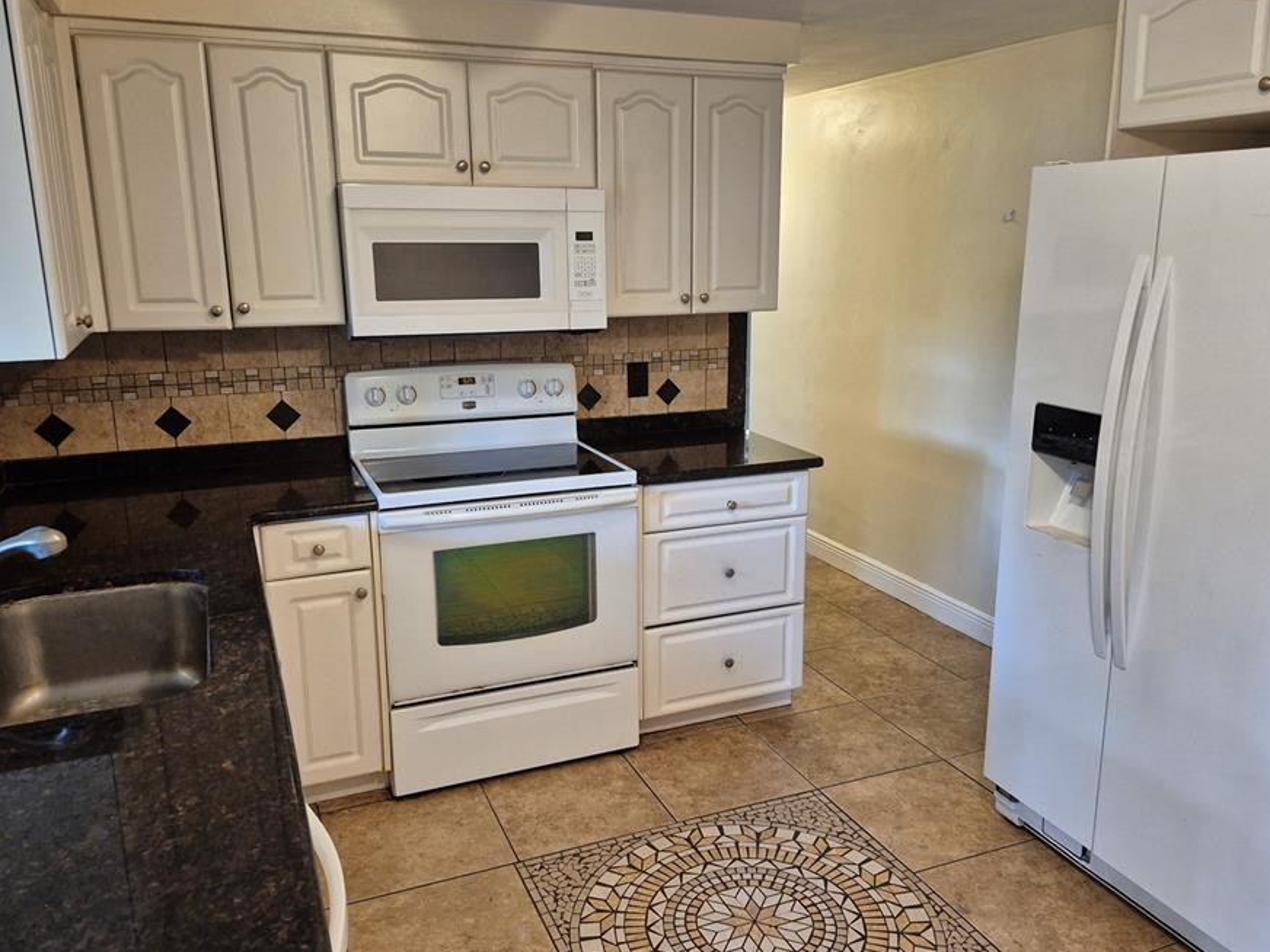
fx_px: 991
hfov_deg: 65.3
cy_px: 476
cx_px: 674
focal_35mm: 27
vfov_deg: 51.4
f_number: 1.8
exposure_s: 1/120
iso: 400
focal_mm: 5.4
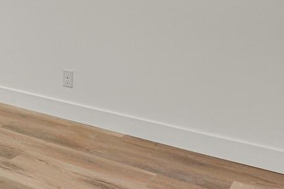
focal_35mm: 59
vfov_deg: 21.3
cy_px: -38
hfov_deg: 25.5
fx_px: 465
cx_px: -142
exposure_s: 1/20
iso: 7200
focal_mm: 17
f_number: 8
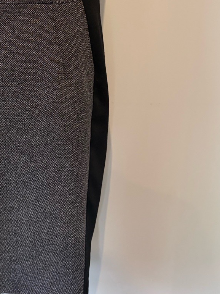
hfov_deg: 26.4
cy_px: 33
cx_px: 35
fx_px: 457
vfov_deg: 33.7
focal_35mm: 54
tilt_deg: -15.1
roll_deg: -0.2
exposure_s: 1/50
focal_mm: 5.96
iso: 320
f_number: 1.6
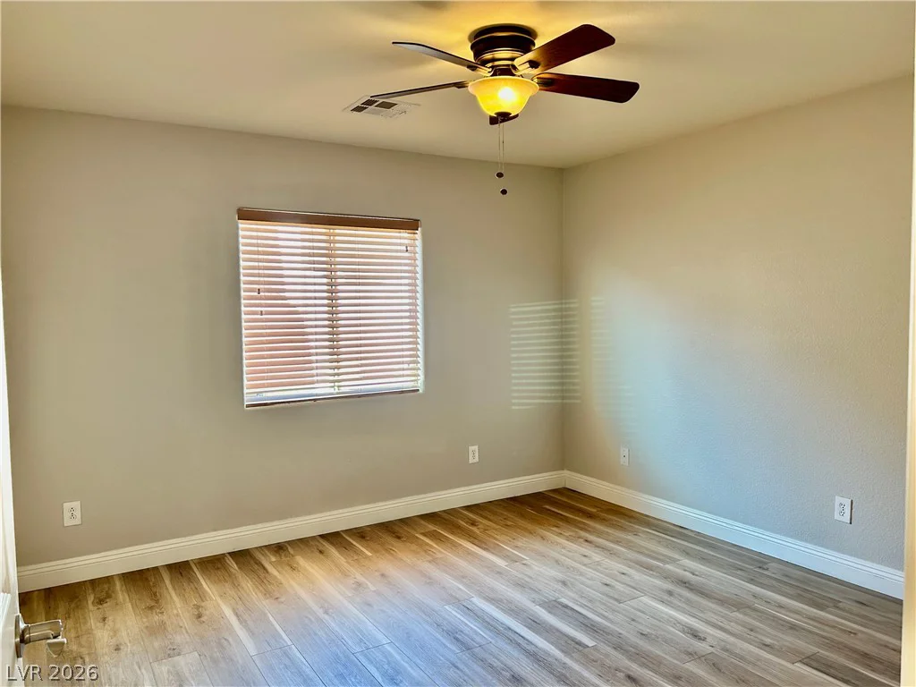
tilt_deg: -3.8
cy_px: 344
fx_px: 688
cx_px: 458
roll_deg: +1.0
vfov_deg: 53.1
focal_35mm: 26
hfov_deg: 67.3
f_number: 1.5
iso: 80
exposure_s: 1/60
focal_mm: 5.7
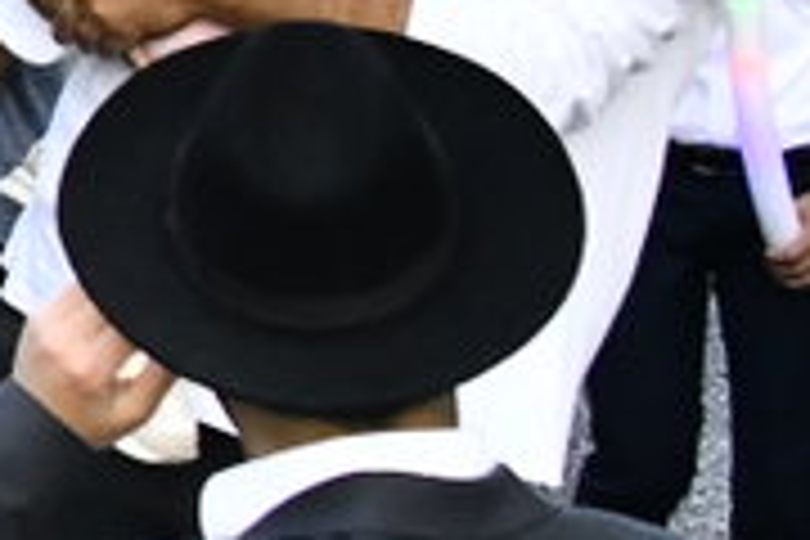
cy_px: -659
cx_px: -2079
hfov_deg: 7.5
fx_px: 4905
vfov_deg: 6.1
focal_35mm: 218
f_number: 5.6
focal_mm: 28
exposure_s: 1/640
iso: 2000
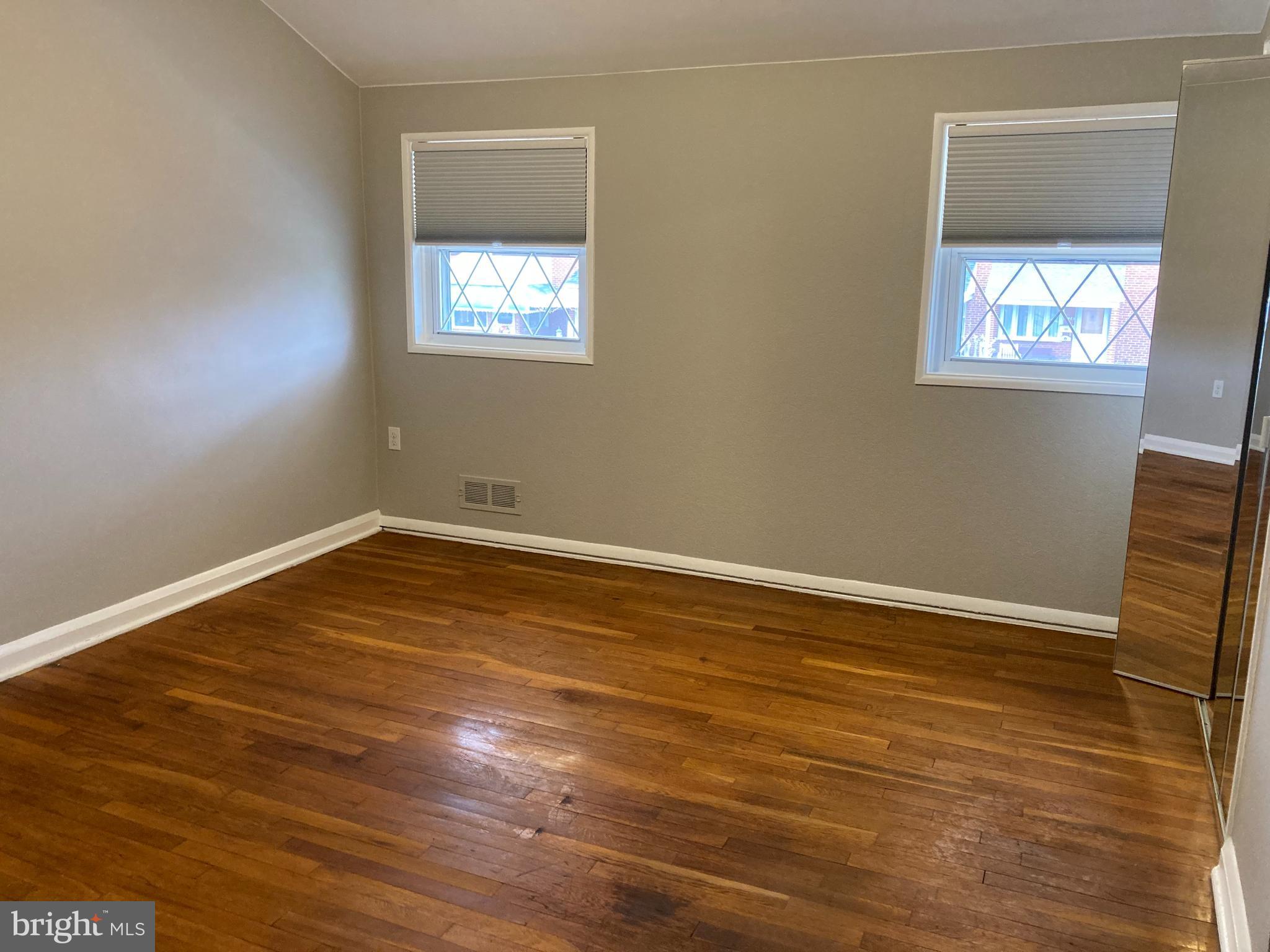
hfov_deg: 63.4
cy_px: 476
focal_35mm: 28
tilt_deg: -11.5
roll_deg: -1.3
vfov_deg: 49.7
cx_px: 635
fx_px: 1027
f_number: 1.8
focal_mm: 3.99
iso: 250
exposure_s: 1/60
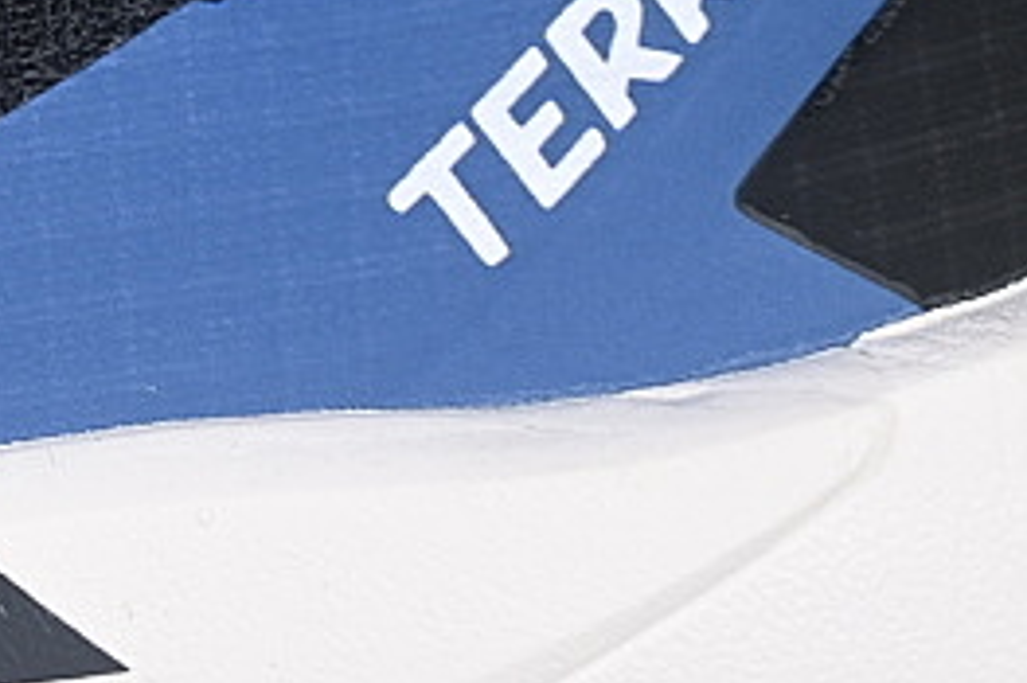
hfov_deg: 6.5
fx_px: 8781
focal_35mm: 308
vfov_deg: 4.5
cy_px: 39
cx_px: -879
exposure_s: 1/60
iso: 160
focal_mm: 50
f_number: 6.3
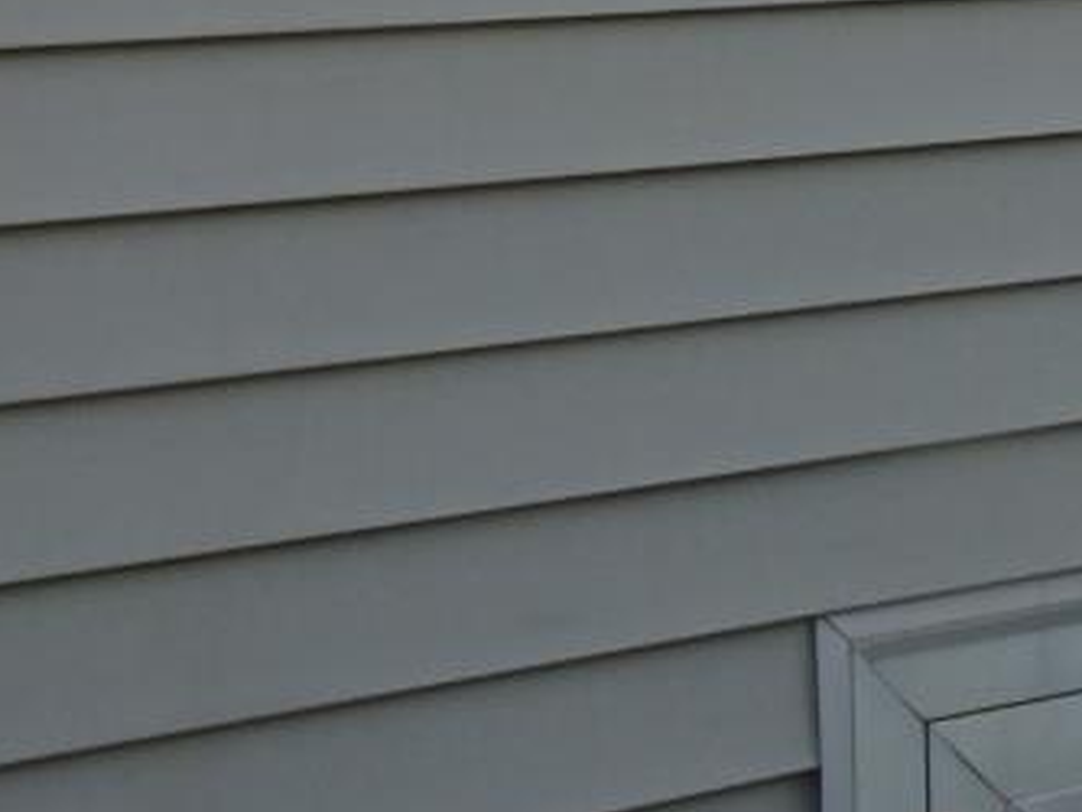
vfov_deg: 13.1
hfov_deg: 17.6
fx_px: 3377
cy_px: -346
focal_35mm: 108
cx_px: 1157
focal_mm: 4.1
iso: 80
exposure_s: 1/30
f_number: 3.5
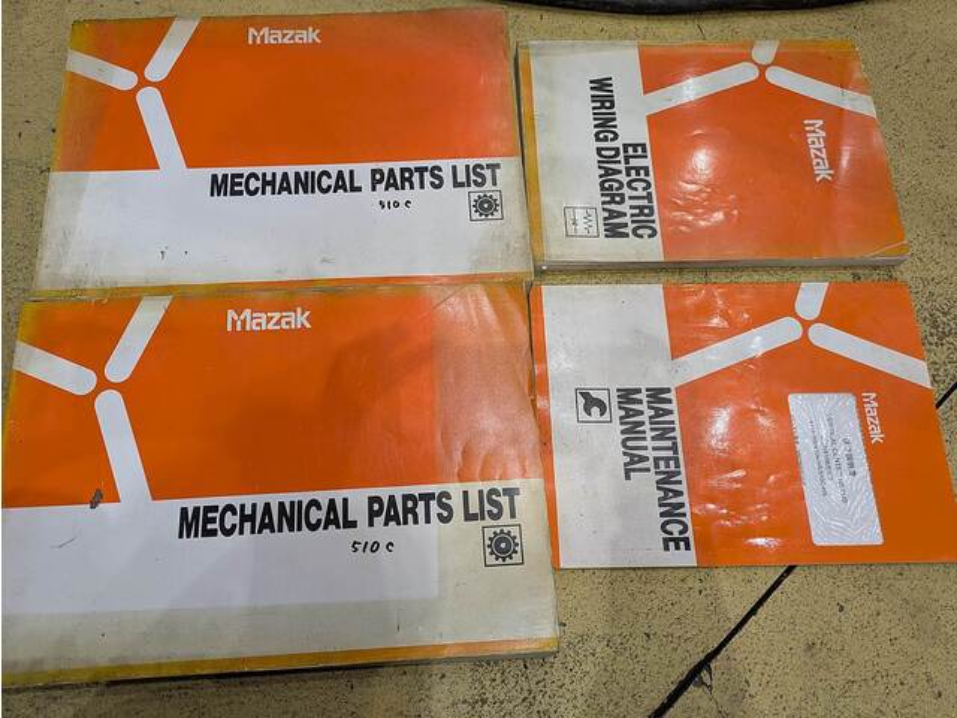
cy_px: 359
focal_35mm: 25
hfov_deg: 69.4
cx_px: 478
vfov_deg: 54.9
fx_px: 691
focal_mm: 5.43
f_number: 1.89
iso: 112
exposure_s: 1/50
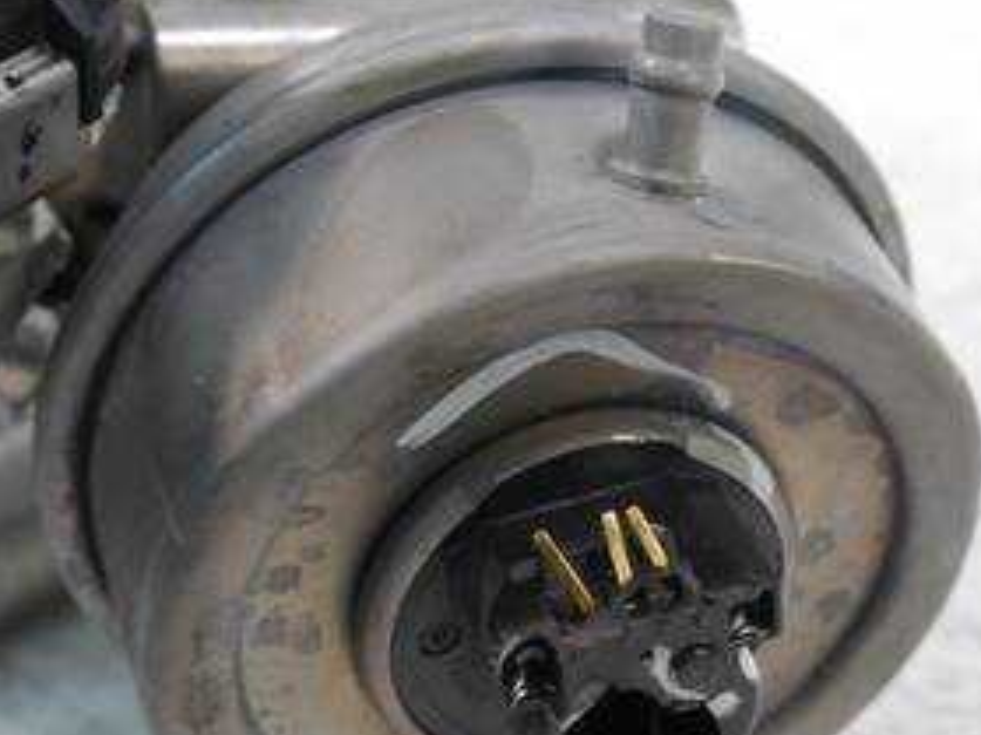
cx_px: 696
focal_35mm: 62
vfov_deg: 23.5
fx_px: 1756
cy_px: 496
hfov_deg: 30.8
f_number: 4.1
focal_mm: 18
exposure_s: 1/60
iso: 1000
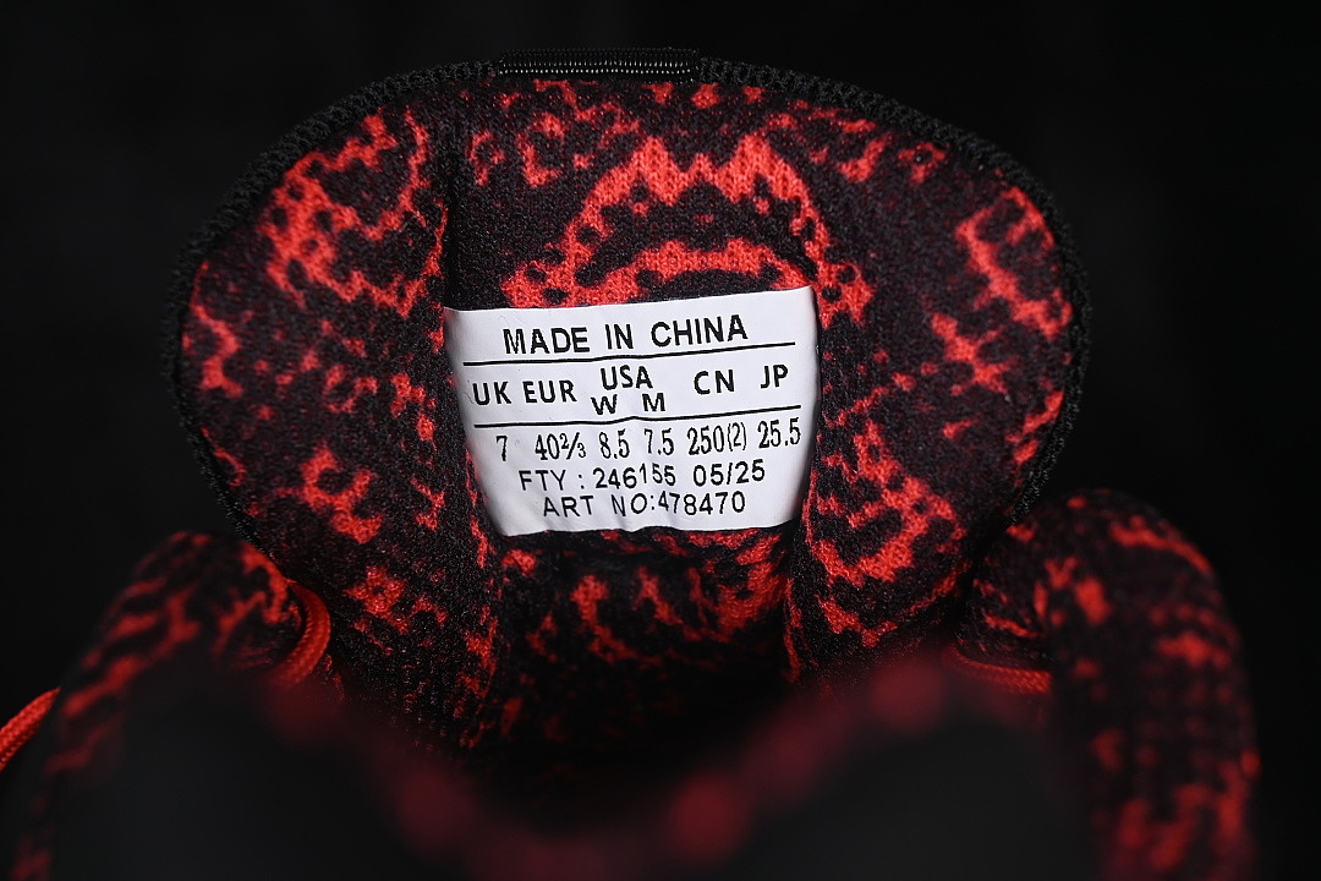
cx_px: 660
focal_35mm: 75
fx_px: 2752
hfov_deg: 27.0
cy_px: 440
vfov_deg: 18.2
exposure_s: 1/60
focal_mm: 50
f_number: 8
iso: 160
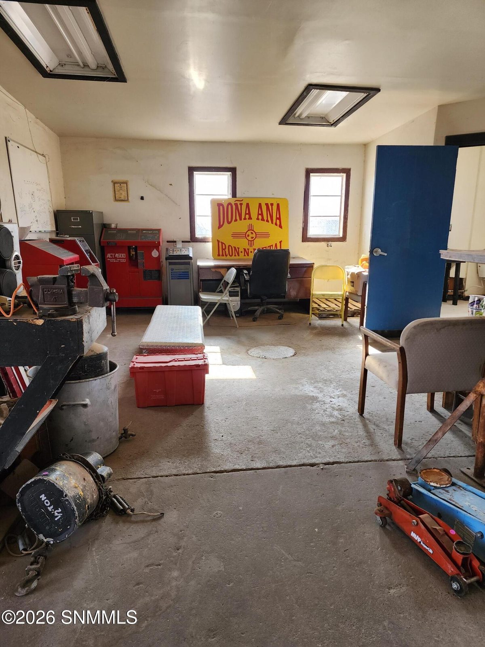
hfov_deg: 58.9
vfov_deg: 73.9
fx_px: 430
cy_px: 324
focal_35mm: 23
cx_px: 242
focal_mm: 6.4
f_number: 1.8
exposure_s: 1/180
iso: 100
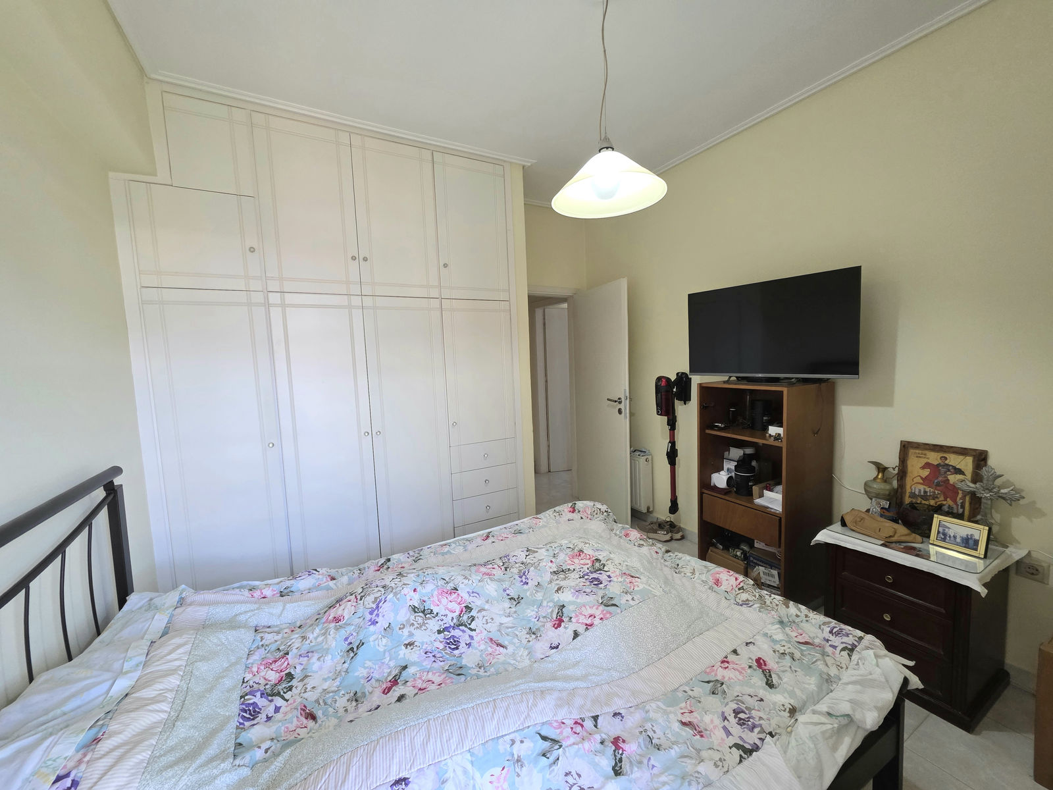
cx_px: 526
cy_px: 395
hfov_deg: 106.2
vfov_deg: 89.9
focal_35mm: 13
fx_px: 395
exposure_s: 1/101
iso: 200
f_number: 1.9
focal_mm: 2.2
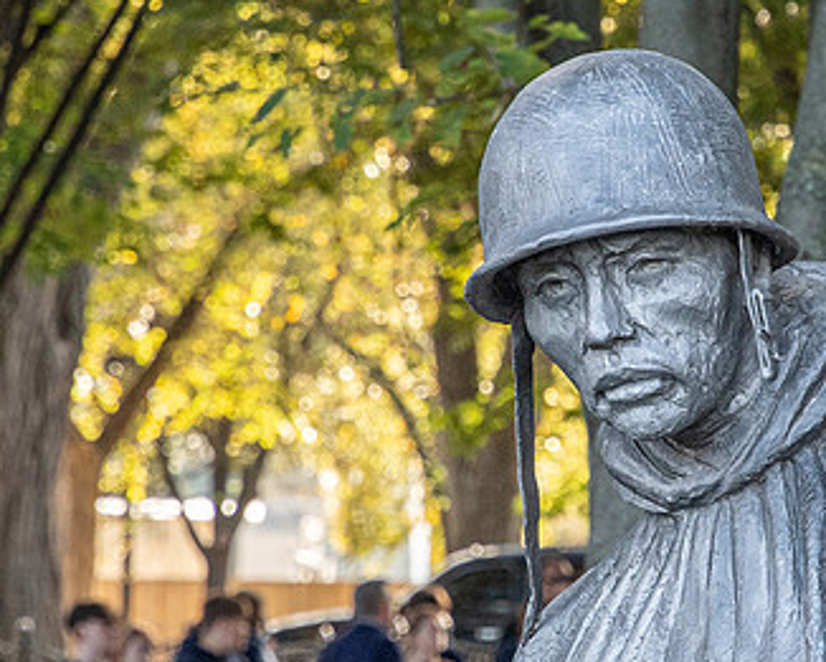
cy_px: 384
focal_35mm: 343
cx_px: 634
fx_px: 8388
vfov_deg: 4.5
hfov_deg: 5.6
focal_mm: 80
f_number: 5
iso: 640
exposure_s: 1/320
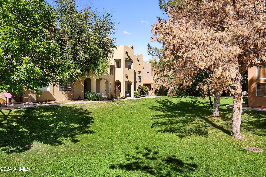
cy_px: 88
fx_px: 177
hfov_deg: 73.7
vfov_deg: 53.2
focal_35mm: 24
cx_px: 133
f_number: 8
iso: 800
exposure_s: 1/1250
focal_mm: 24
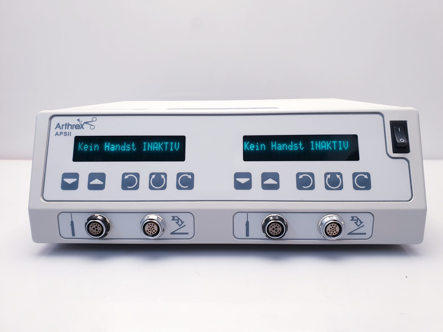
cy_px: 166
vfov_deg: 53.1
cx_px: 222
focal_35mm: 26
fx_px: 333
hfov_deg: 67.3
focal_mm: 4.3
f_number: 2.4
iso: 80
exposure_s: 1/50
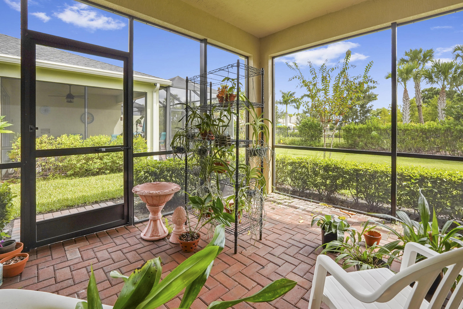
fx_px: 193
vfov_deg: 77.3
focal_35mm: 15
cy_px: 154
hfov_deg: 100.4
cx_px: 232
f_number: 9
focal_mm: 10
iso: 400
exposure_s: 1/60
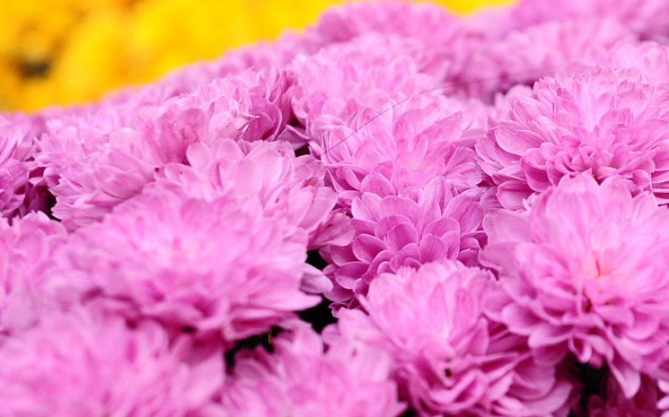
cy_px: 110
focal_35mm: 113
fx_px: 2067
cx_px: 515
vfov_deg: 11.5
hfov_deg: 18.3
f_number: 3.5
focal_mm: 27
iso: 200
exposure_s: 1/640
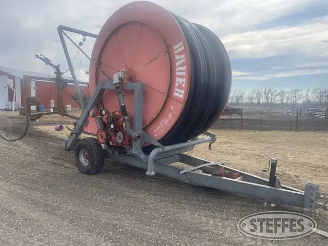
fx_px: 246
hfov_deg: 67.3
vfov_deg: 53.1
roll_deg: -0.7
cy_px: 123
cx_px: 164
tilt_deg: -3.8
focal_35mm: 26
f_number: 1.6
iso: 32
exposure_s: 1/2353
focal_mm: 4.2
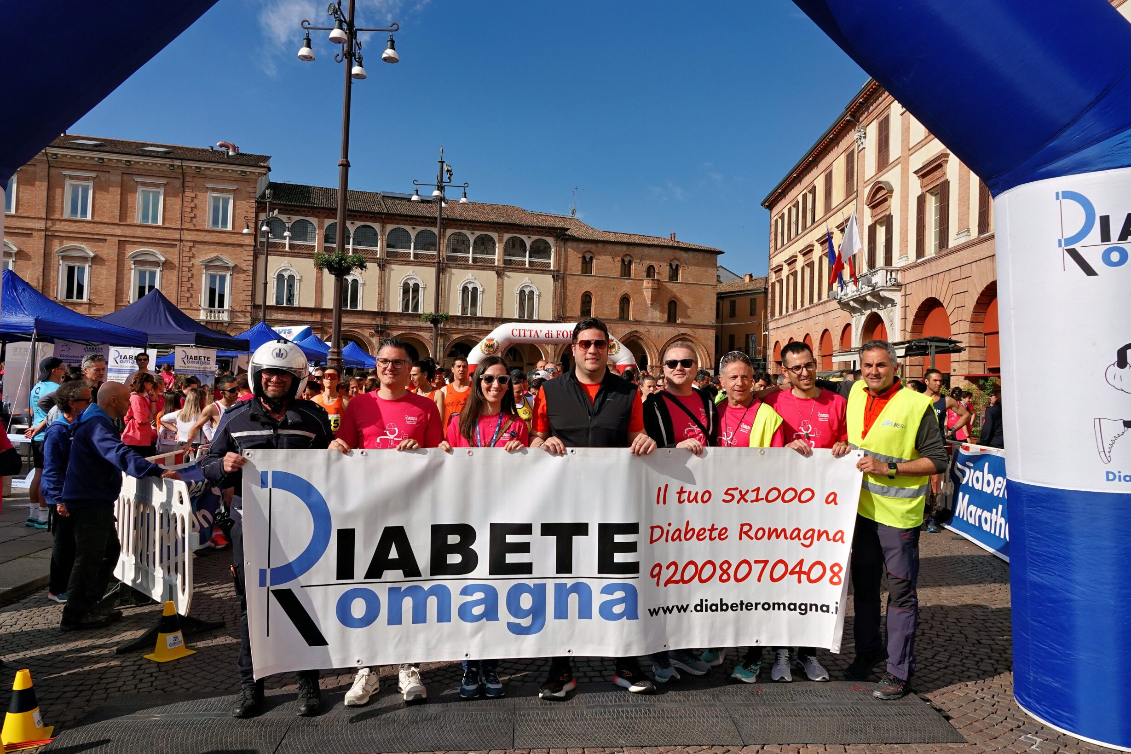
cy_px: 362
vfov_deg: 51.3
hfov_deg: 71.5
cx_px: 571
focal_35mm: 25
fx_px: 785
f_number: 5.6
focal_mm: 8.8
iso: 200
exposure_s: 1/1600
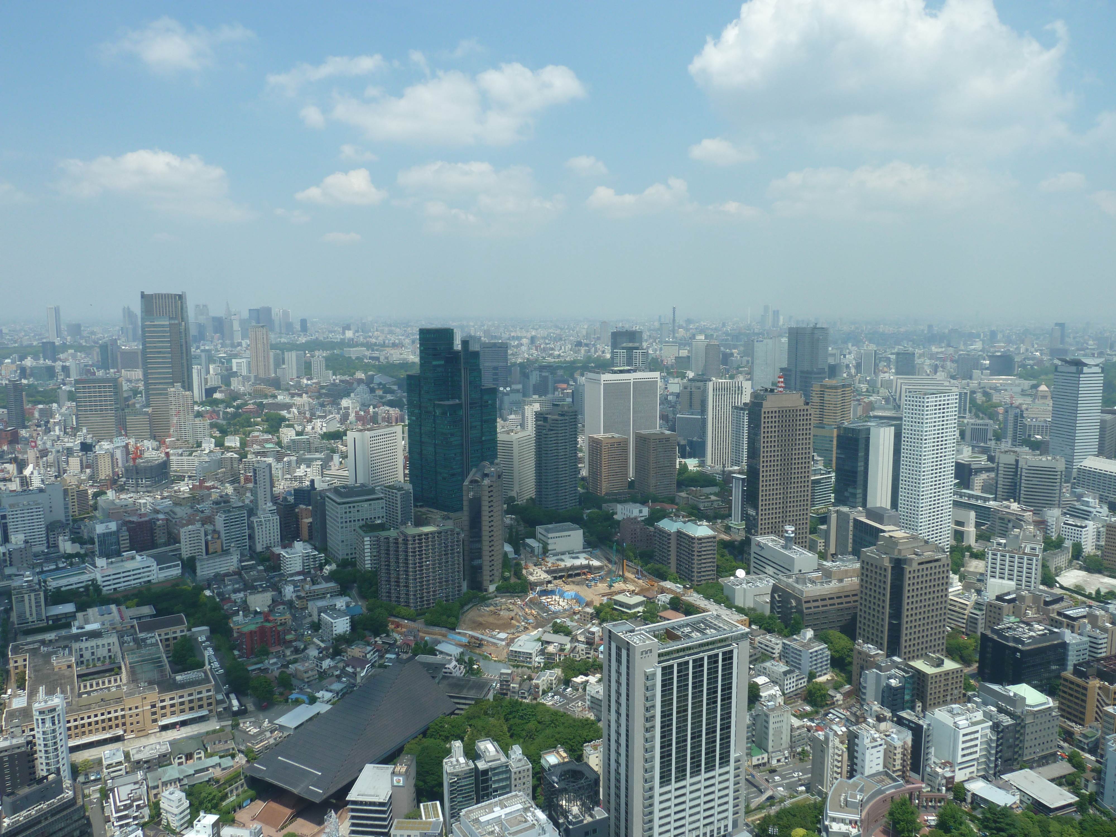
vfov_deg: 54.9
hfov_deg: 69.4
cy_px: 418
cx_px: 558
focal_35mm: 25
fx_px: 806
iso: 80
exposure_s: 1/500
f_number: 4.5
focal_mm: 4.1
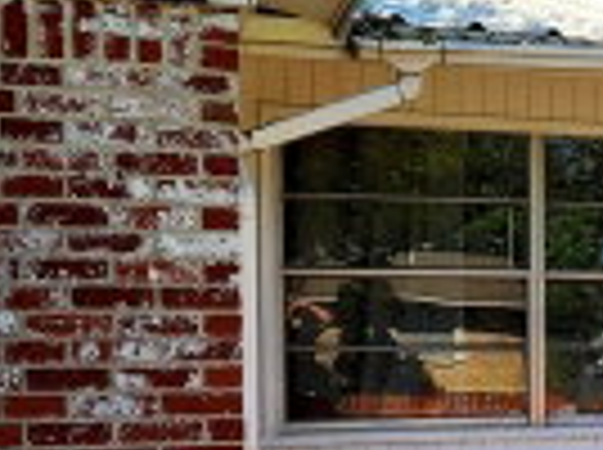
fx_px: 1530
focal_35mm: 88
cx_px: 819
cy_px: 374
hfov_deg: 20.1
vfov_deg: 16.6
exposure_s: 1/714
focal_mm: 5.4
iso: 20
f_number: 1.8
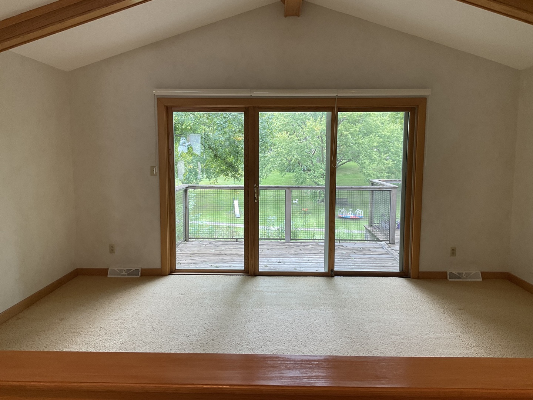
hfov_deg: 61.7
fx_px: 447
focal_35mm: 29
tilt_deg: -5.8
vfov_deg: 48.2
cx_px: 266
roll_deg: -0.1
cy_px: 200
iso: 40
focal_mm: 3
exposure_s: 1/60
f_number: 1.8
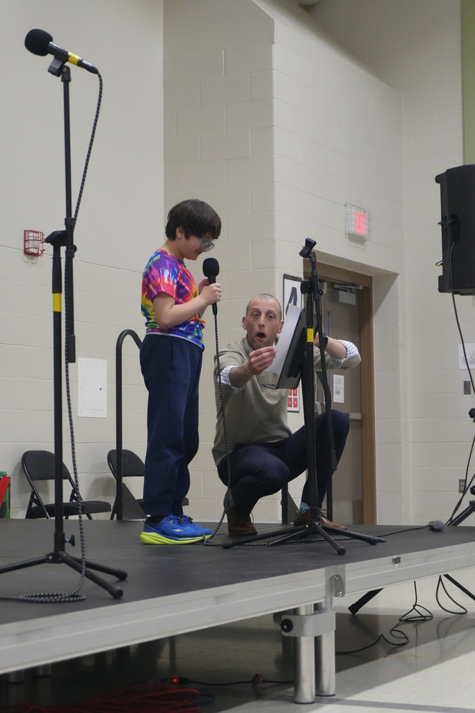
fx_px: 1484
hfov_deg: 18.2
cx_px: 238
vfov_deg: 27.0
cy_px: 356
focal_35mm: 75
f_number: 5.6
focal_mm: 50
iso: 5000
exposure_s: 1/160
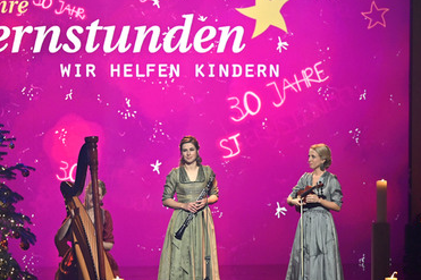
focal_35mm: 188
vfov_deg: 7.3
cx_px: 179
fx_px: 2197
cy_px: 163
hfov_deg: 10.9
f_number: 2.8
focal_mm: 155
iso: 1600
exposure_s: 1/400
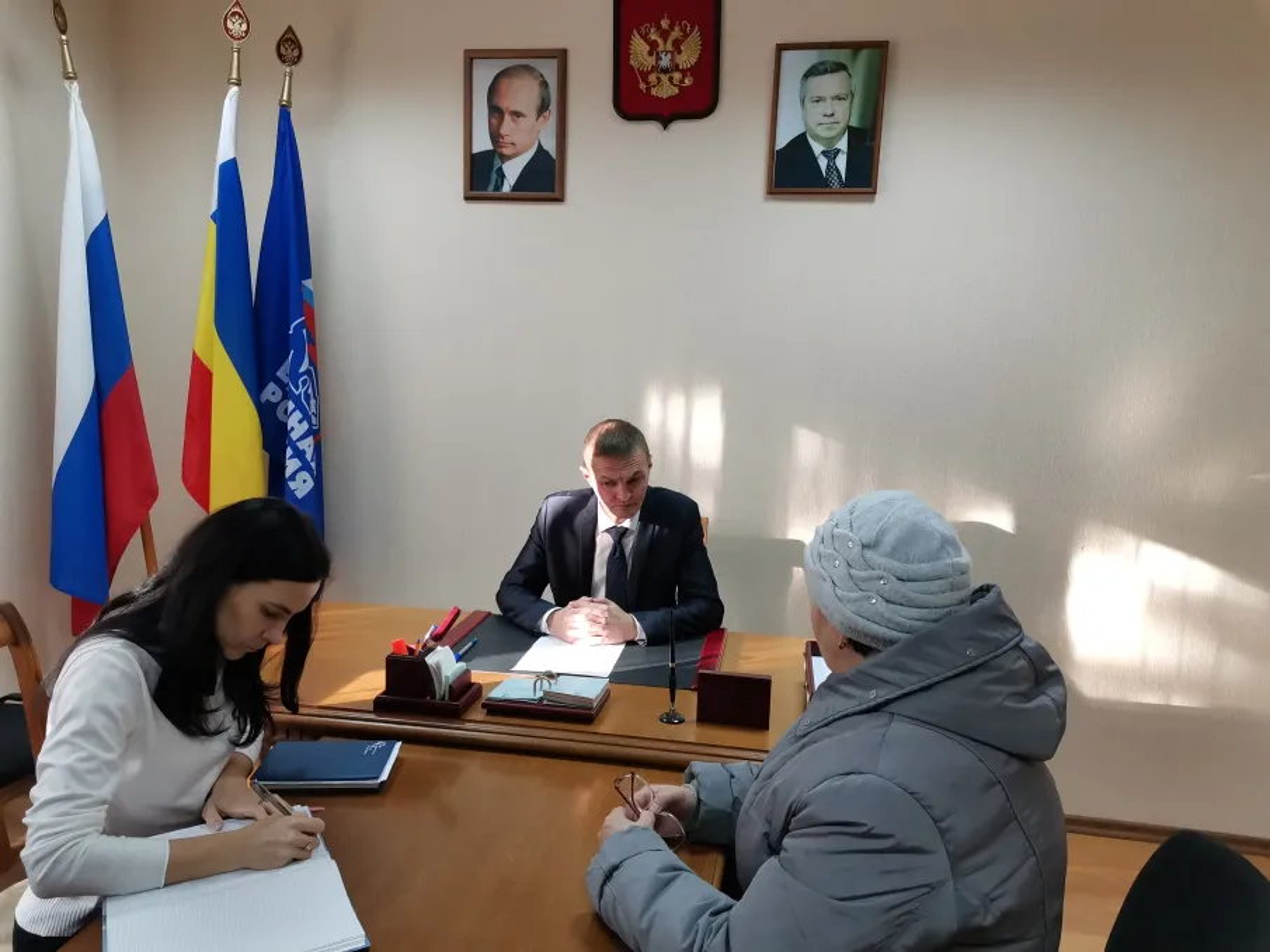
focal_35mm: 26
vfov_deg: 53.1
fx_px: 954
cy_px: 476
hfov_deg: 67.3
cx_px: 635
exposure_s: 1/100
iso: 320
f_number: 1.8
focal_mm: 4.75
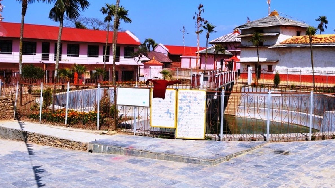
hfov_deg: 46.9
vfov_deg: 27.4
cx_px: 209
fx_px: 382
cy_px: 54
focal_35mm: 43
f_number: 9
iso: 100
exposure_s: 1/320
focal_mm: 18
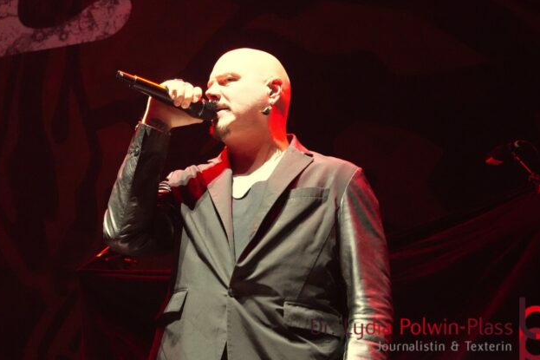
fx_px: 1829
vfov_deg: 11.2
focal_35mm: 122
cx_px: 254
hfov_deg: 16.8
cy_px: 180
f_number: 5
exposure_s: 1/60
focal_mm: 66
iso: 6400
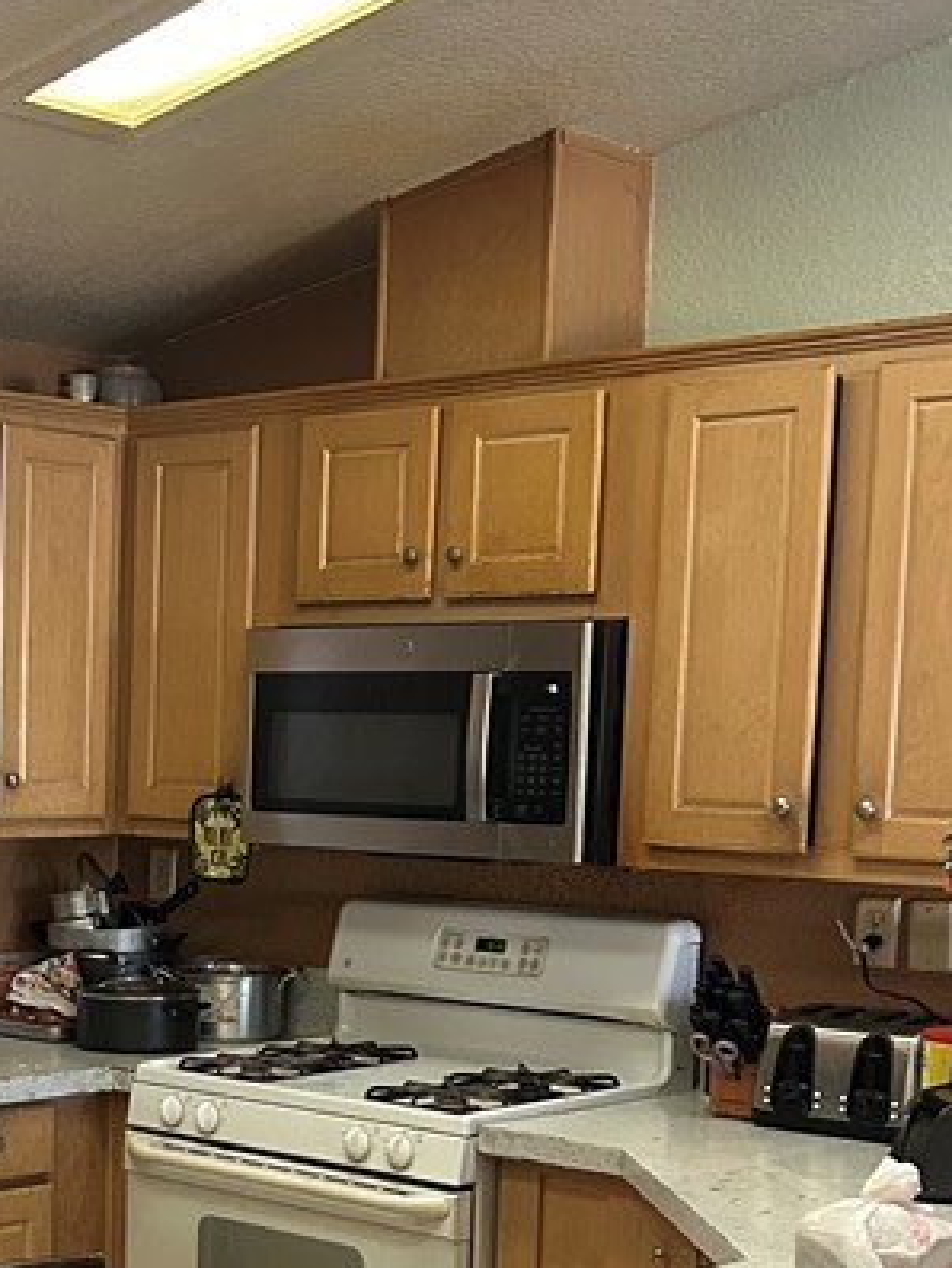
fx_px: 2456
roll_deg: -2.2
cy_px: 1016
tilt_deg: -9.6
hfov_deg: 21.3
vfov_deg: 28.3
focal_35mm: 67
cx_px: 35
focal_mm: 5.7
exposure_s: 1/60
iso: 320
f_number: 1.5
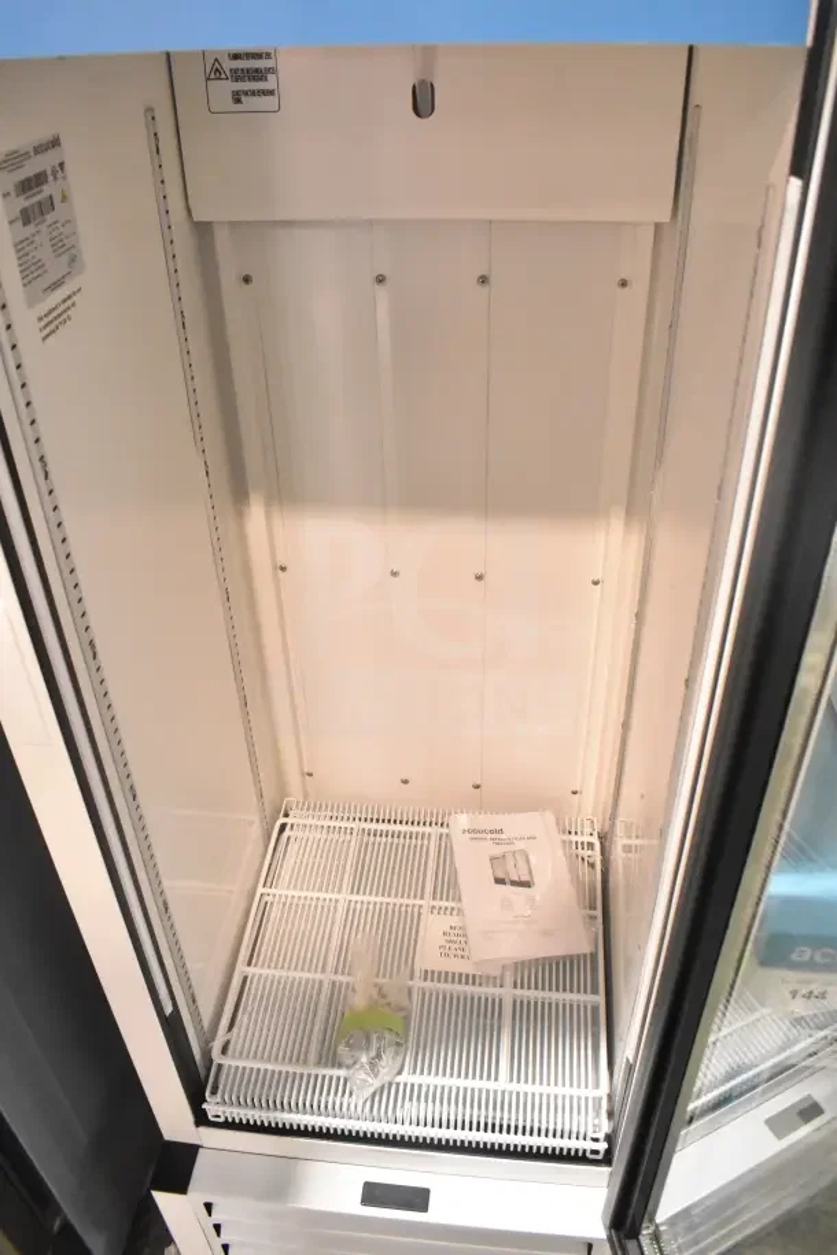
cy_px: 628
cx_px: 418
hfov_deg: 47.9
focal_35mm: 27
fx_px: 942
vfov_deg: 67.4
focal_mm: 18
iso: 6400
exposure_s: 1/250
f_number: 5.6
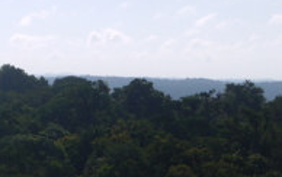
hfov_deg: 12.8
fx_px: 1209
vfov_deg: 8.4
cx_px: -106
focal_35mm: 157
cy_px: 80
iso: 100
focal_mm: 18
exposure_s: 1/640
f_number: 9
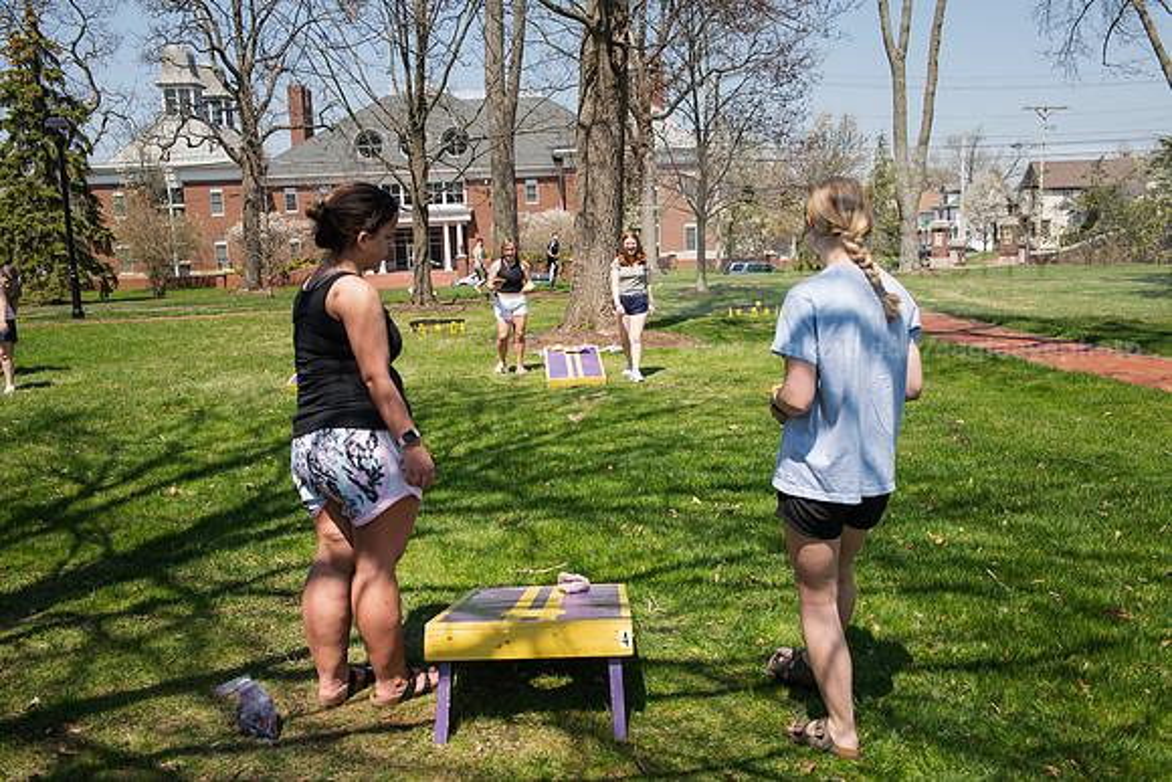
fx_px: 1140
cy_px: 391
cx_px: 586
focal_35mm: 35
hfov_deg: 54.4
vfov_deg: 37.9
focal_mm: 35
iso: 250
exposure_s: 1/640
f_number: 6.3
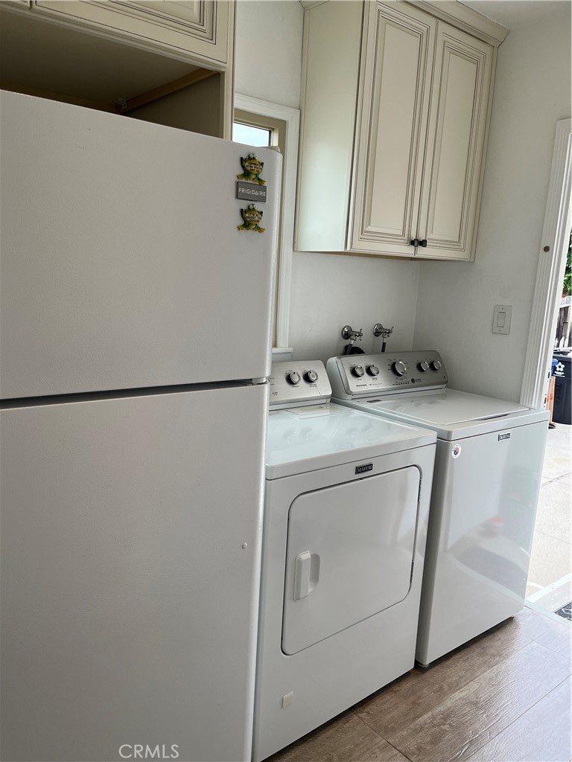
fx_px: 573
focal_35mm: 26
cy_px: 381
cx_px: 286
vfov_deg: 67.3
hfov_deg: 53.1
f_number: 1.6
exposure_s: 1/577
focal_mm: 5.1
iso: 50
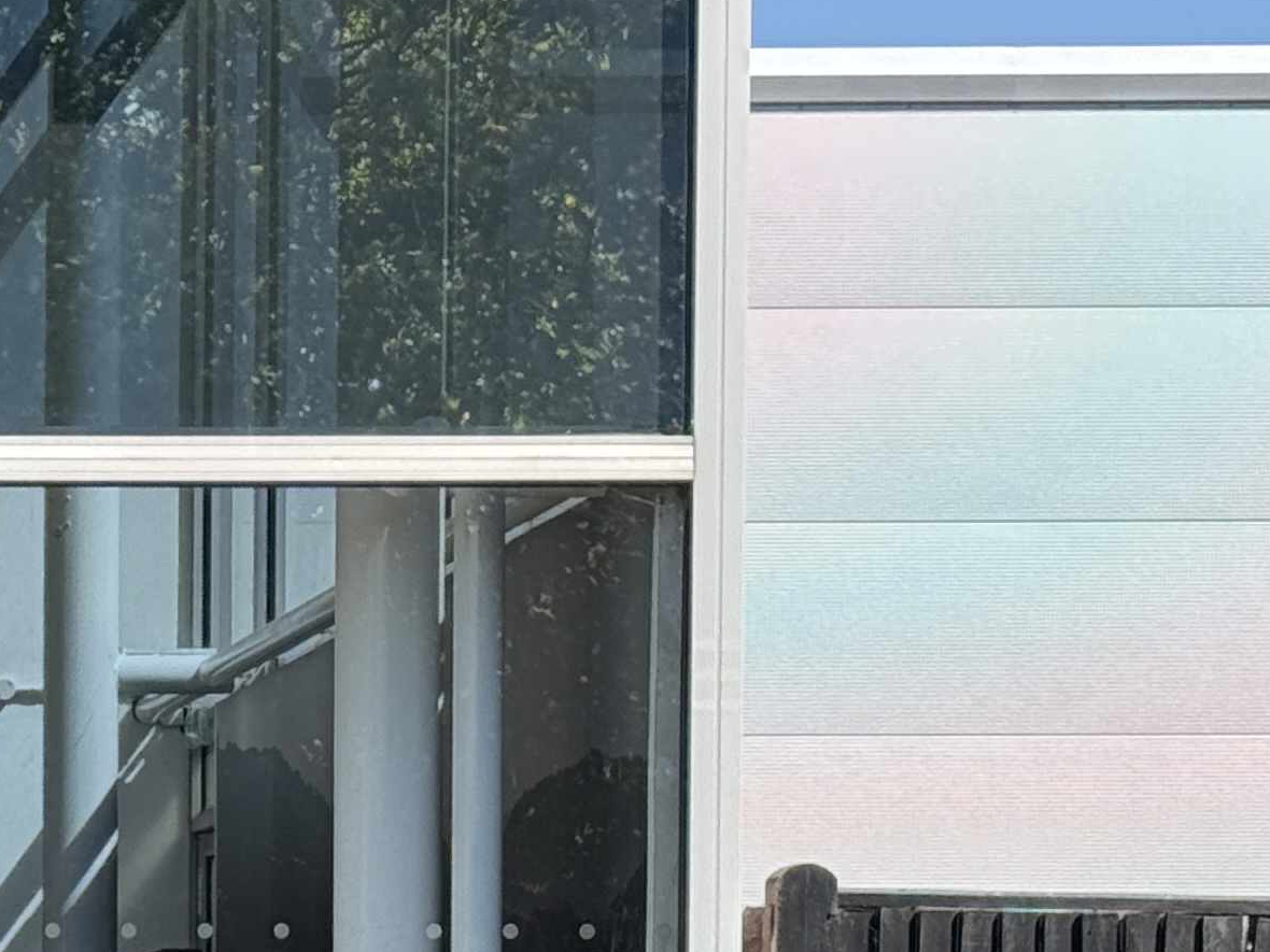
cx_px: -527
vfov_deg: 8.9
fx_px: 6017
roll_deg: -0.3
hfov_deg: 11.6
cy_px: 1128
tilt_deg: +0.1
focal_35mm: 164
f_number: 1.78
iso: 64
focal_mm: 6.76
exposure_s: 1/1838
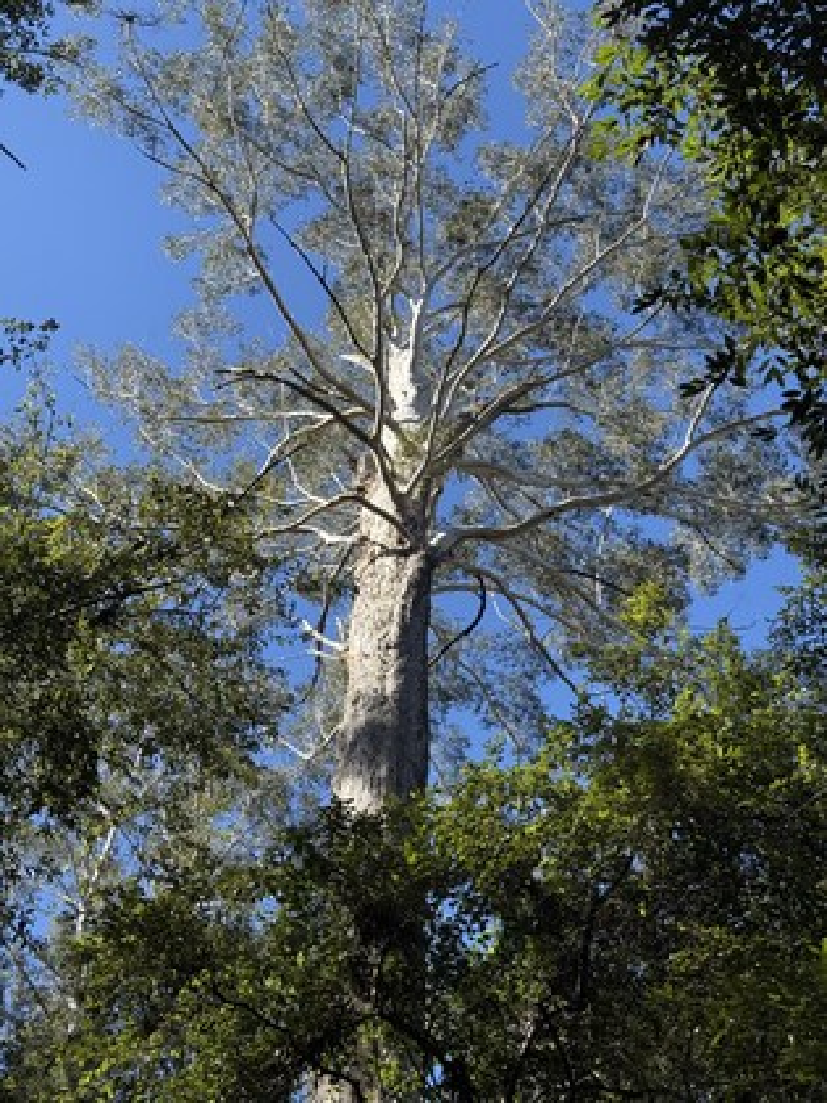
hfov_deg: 30.3
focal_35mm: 48
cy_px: 552
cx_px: 414
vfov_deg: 39.7
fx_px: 1529
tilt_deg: +67.6
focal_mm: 6.76
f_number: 1.78
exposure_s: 1/2088
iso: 64
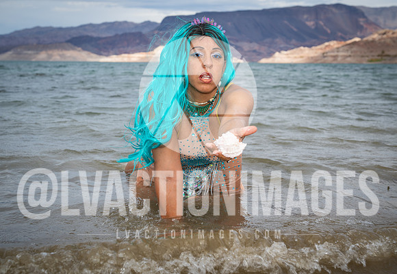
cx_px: 214
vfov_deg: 25.0
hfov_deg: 35.6
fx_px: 618
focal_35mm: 55
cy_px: 142
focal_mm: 52
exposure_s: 1/200
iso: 64
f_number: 6.3
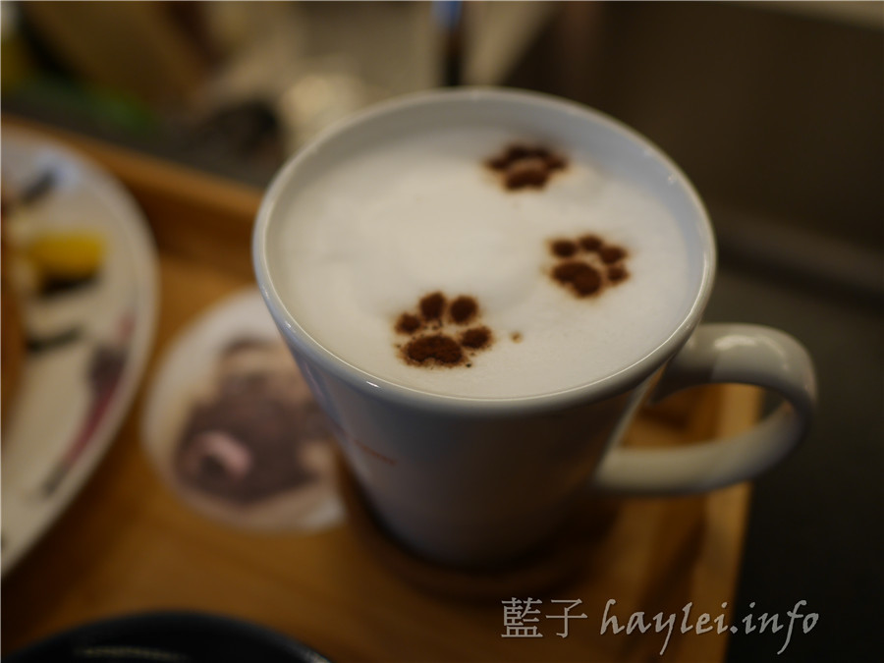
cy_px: 332
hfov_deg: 60.0
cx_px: 442
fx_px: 766
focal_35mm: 30
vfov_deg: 46.8
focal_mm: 15
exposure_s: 1/80
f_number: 1.7
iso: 200
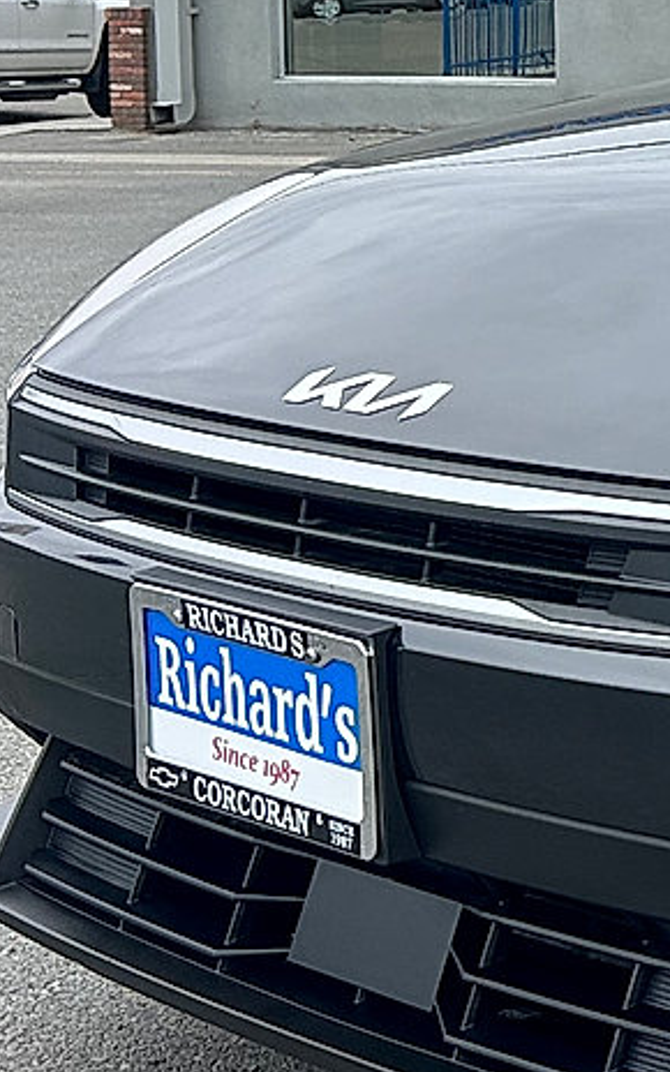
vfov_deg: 21.4
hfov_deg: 11.9
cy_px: 136
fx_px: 2775
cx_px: 1451
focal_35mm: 95
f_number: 1.5
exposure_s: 1/1344
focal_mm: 5.7
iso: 50
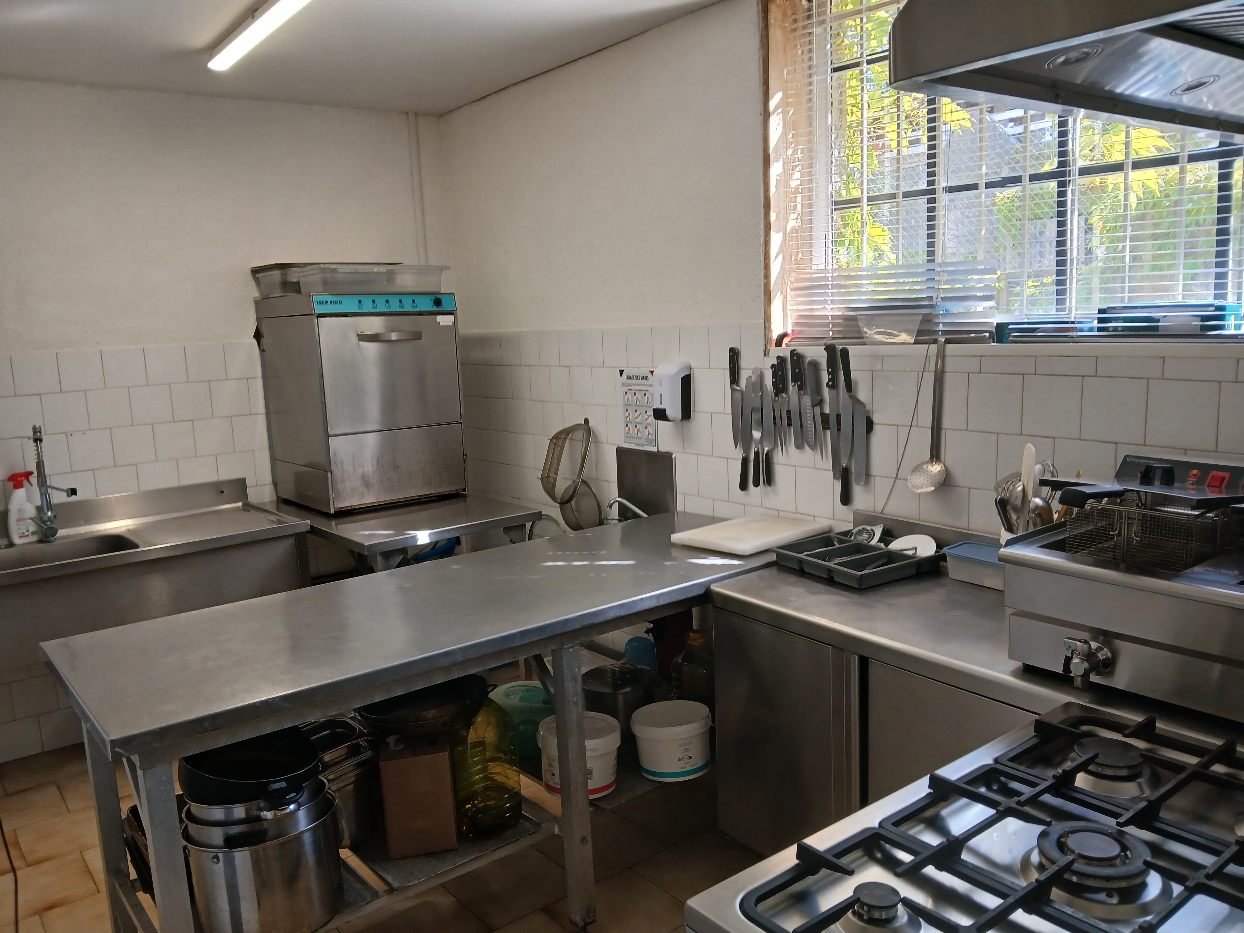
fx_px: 934
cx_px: 622
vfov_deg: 53.1
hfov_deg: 67.3
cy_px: 466
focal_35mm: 26
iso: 40
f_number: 1.8
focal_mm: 3.98
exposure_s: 1/50
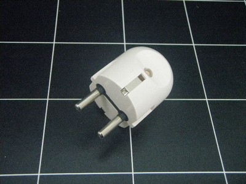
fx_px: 362
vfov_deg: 28.6
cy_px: 92
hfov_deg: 37.5
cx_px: 123
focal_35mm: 51
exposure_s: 1/100
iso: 800
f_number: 4
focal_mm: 9.13
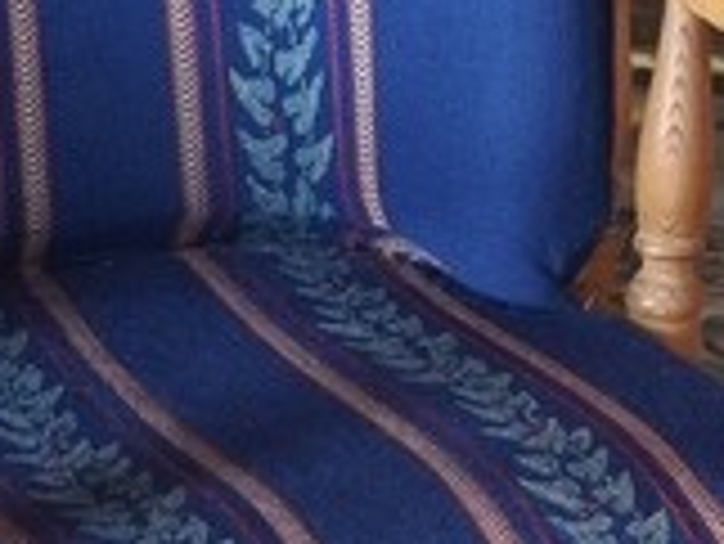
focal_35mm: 146
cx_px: 1300
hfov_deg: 12.4
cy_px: -9
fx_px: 3056
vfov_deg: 10.1
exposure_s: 1/33.3
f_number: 1.6
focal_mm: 6.57
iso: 1000
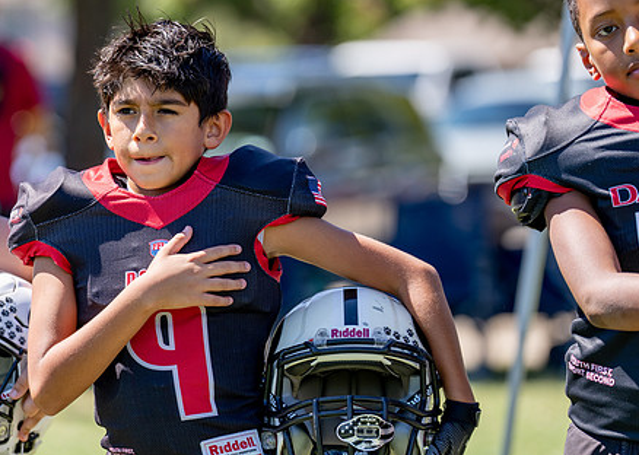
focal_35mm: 255
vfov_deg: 5.6
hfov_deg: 7.9
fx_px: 4623
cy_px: 248
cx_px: 204
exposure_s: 1/1000
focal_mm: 154
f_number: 2.8
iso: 100
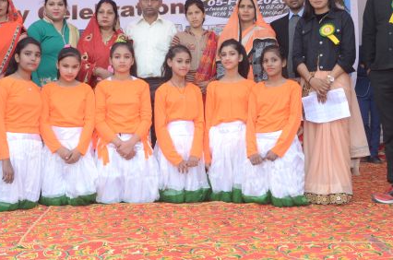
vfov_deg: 21.7
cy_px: 80
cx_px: 149
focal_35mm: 62
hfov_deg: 32.3
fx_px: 675
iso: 320
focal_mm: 22
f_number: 8
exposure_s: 1/125
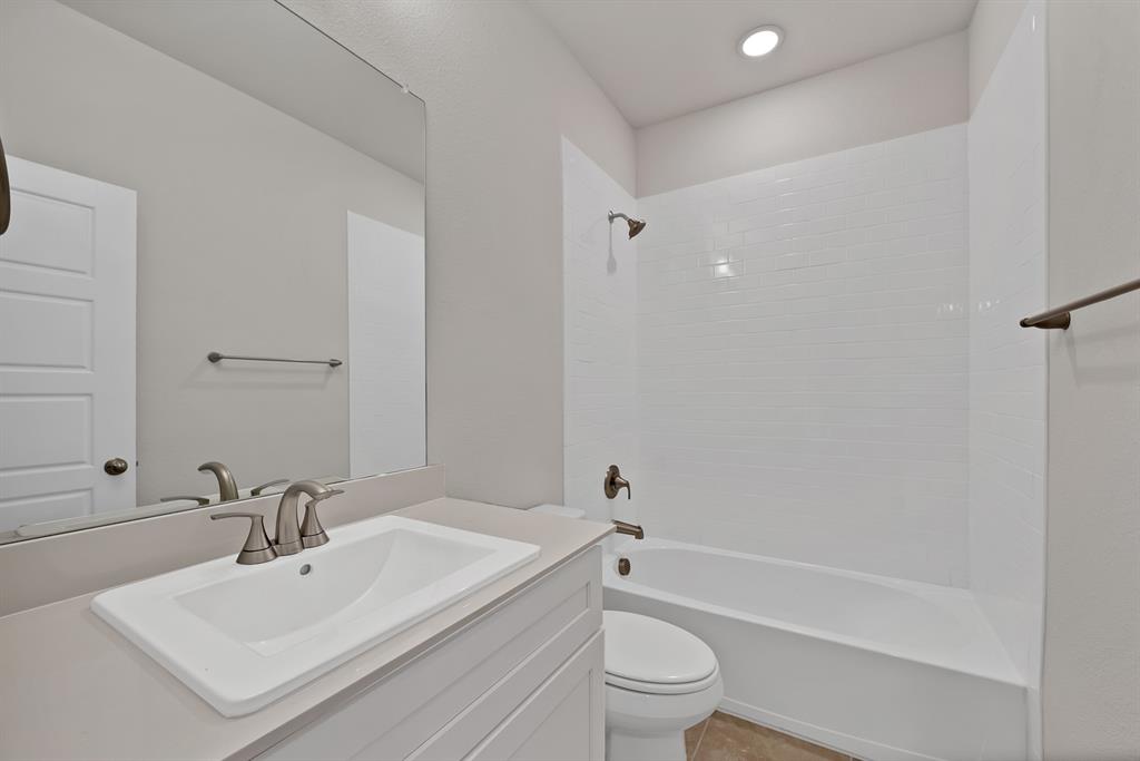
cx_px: 570
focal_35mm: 14
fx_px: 443
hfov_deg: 104.2
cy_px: 380
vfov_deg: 81.2
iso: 640
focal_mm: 14
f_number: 9
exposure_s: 1/4
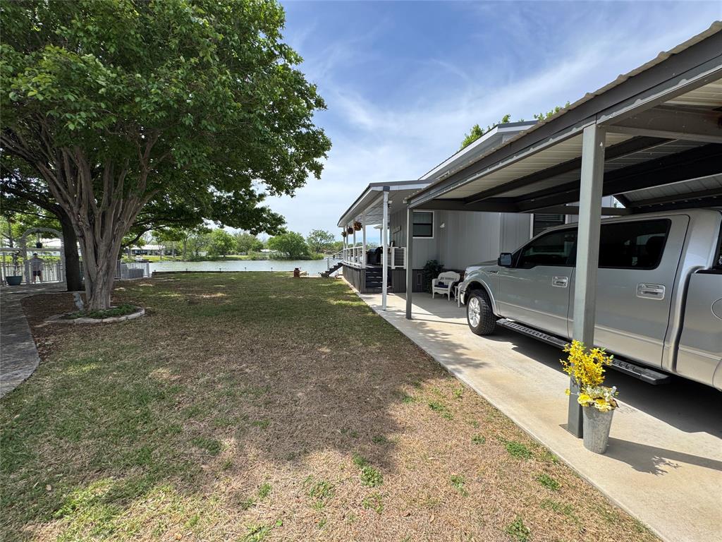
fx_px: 292
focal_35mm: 14
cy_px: 271
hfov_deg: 102.1
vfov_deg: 85.7
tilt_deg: -4.7
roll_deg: -0.6
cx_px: 361
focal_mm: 2.22
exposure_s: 1/1506
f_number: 2.2
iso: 50
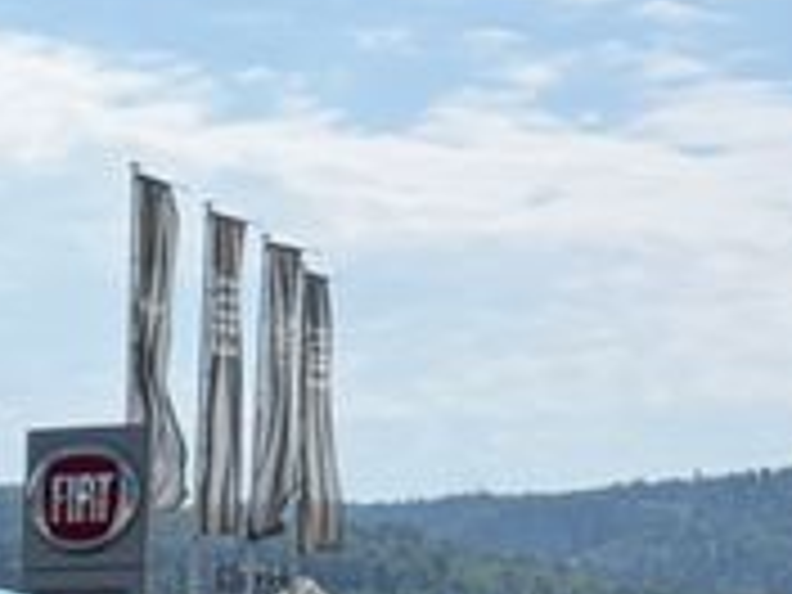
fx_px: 3455
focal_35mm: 151
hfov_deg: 11.7
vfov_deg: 9.1
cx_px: -796
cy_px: 1296
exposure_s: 1/4950
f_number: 1.6
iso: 50
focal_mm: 5.96
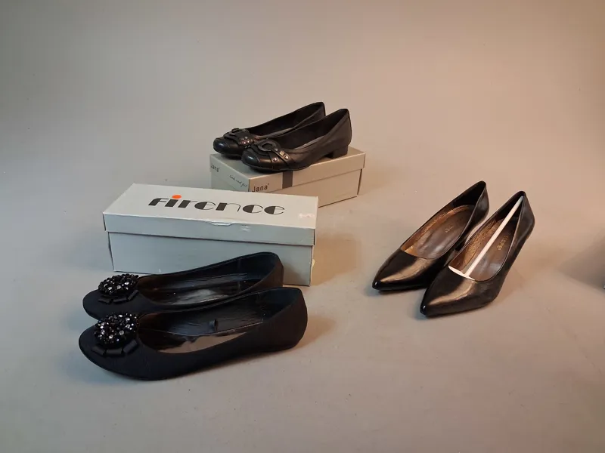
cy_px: 226
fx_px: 472
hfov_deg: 65.3
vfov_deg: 51.4
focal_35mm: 27
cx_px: 302
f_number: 1.8
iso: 320
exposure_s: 1/50
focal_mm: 4
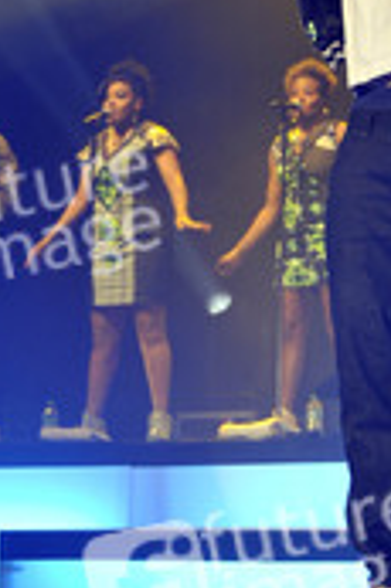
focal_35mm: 83
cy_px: 61
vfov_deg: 23.8
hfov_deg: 16.2
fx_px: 1355
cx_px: 357
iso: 1000
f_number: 2.8
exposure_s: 1/200
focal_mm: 36
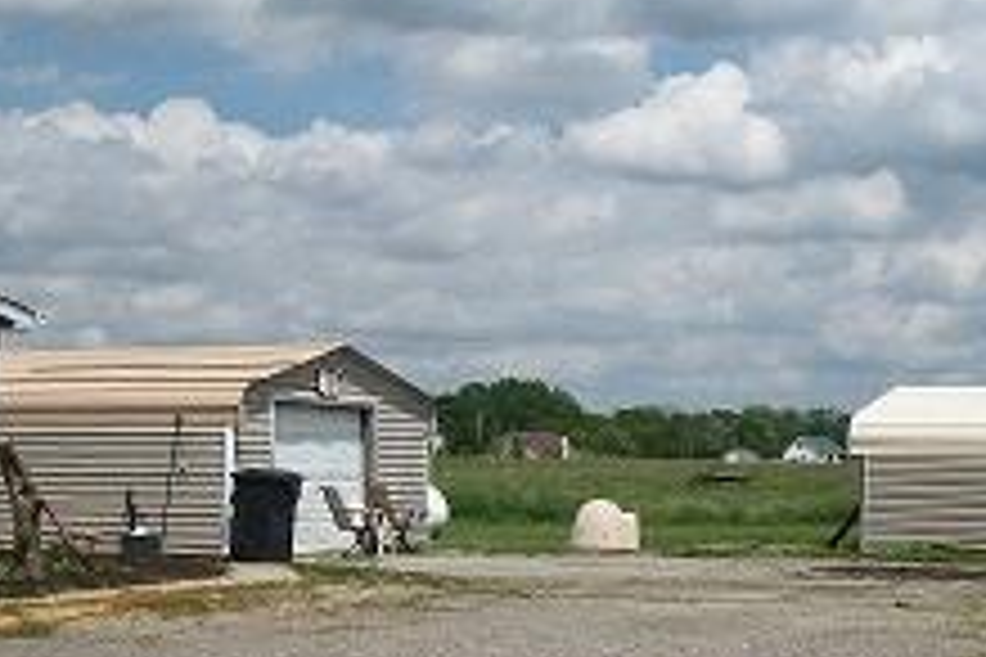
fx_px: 2081
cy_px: 459
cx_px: 491
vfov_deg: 17.9
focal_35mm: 76
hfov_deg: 26.7
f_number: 9.9
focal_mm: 7.1
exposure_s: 1/320
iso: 80
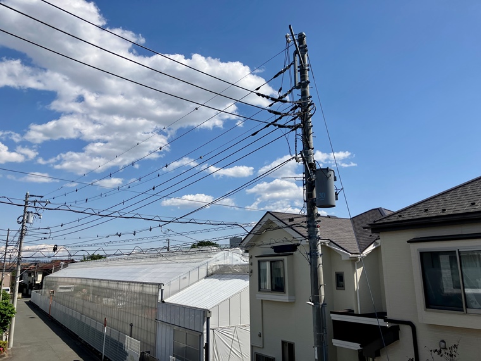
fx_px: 389
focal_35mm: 28
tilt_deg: +13.9
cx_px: 240
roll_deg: +1.5
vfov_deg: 49.7
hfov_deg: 63.4
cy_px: 180
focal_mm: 3.99
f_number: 1.8
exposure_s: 1/4425
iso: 32
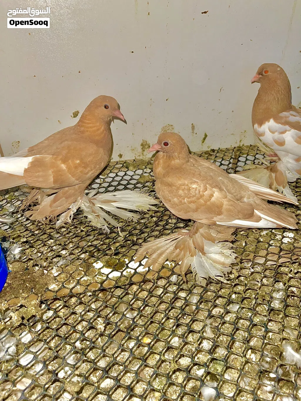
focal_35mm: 25
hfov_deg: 54.9
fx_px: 290
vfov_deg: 69.4
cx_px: 150
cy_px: 200
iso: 40
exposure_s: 1/52
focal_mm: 5.1
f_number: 1.6
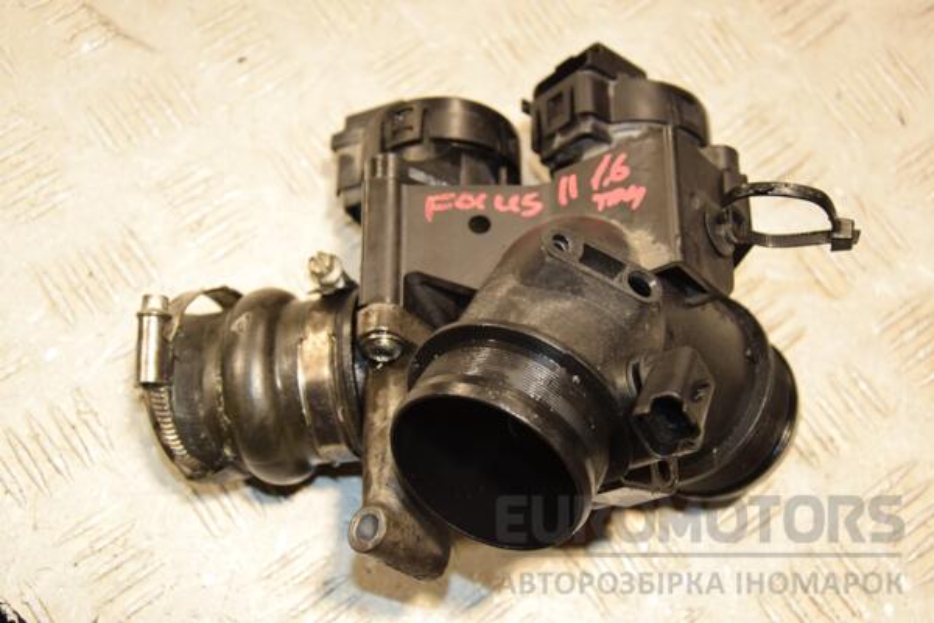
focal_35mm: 63
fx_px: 1634
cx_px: 467
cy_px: 312
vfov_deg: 21.6
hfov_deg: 31.9
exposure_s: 1/200
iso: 800
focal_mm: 42
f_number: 5.6
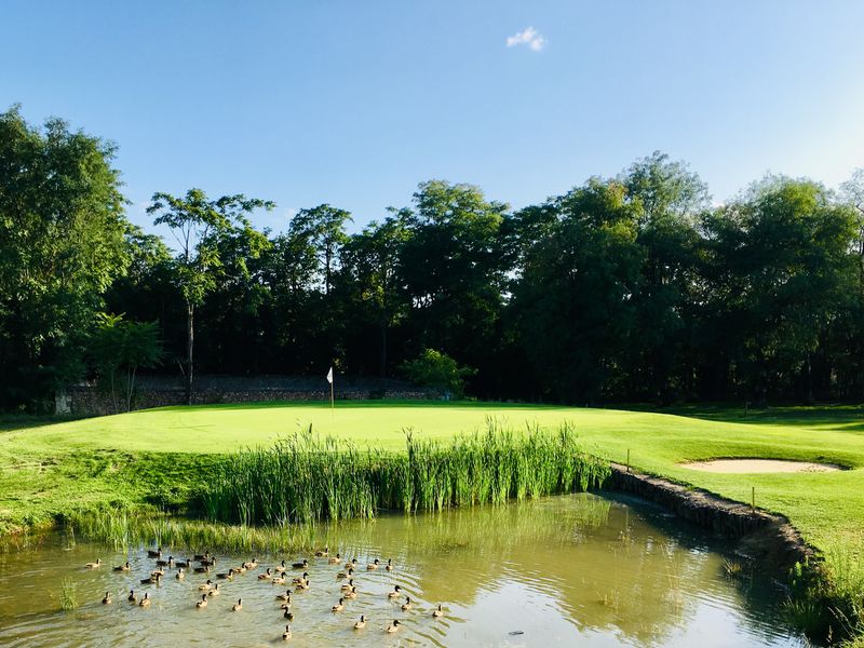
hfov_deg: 61.7
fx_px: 724
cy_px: 324
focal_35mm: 29
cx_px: 432
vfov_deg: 48.2
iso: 25
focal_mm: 4.15
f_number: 2.2
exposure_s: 1/1148
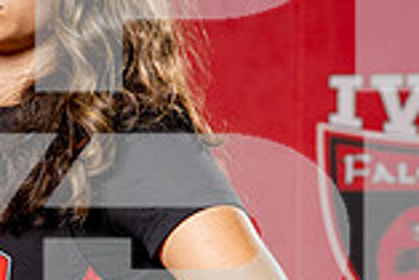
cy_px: 276
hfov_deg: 7.8
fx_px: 3064
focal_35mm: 263
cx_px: -8
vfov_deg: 5.2
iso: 400
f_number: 5.6
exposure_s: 1/250
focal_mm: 70
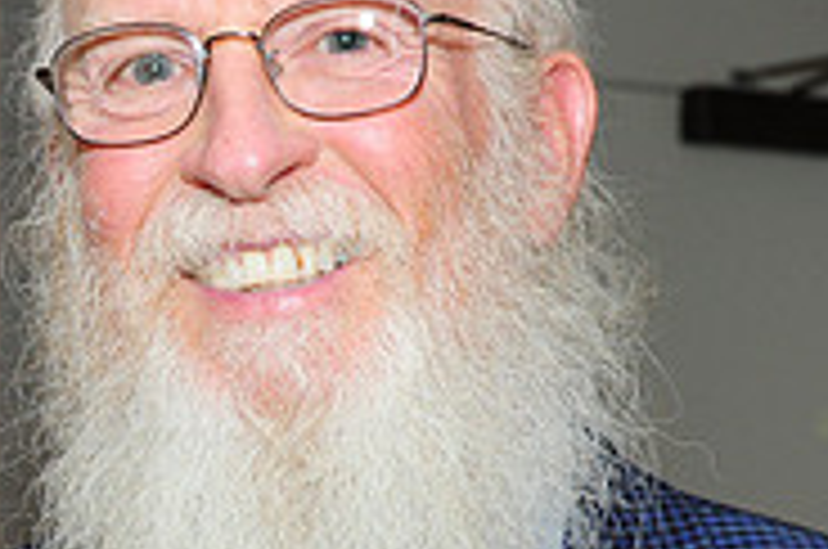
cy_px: 529
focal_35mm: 151
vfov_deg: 9.0
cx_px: -135
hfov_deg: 13.3
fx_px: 3467
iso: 500
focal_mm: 32
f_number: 5
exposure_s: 1/60
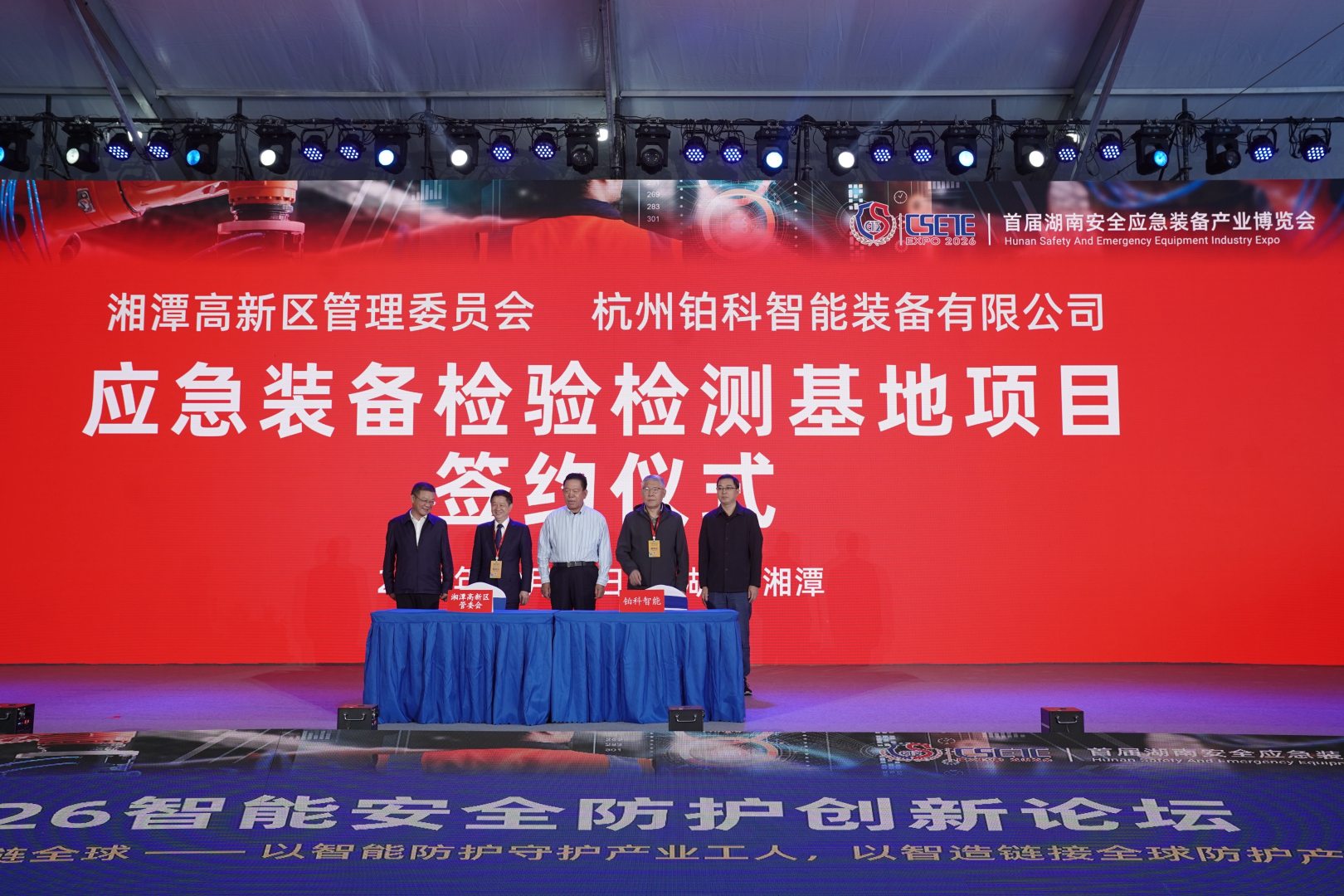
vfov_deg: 40.0
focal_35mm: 33
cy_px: 448
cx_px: 672
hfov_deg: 57.2
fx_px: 1232
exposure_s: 1/125
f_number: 5
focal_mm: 33
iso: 320
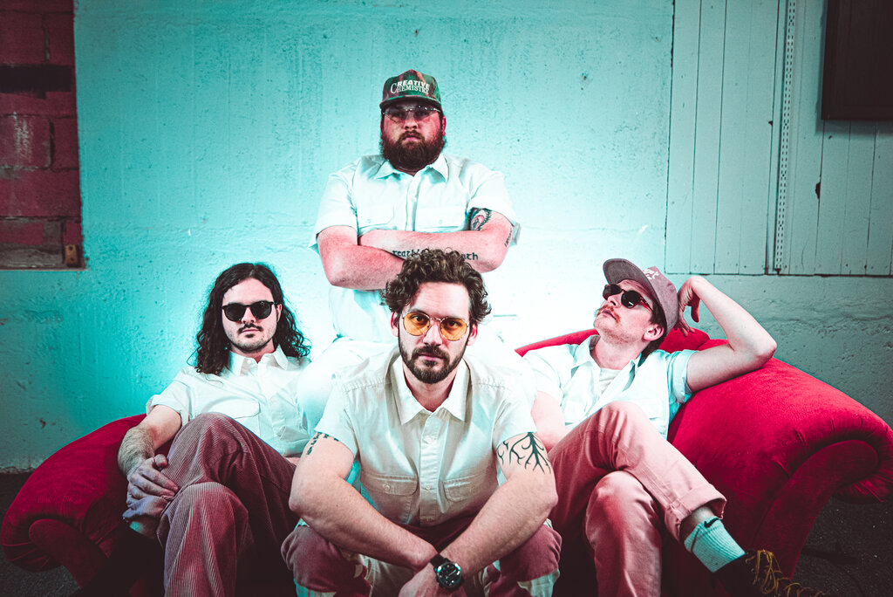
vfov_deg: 38.9
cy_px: 298
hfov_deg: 55.8
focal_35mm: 34
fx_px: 844
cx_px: 446
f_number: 2.8
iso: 4000
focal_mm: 34
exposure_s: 1/250
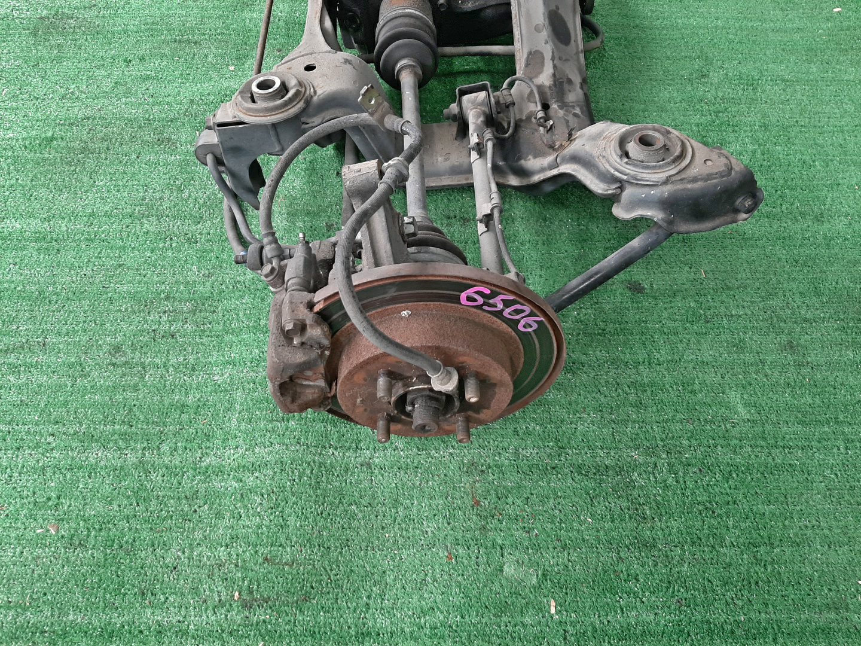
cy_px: 323
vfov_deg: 53.1
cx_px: 430
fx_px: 647
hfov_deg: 67.3
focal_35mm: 26
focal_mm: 3.93
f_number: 1.7
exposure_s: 1/50
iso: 111
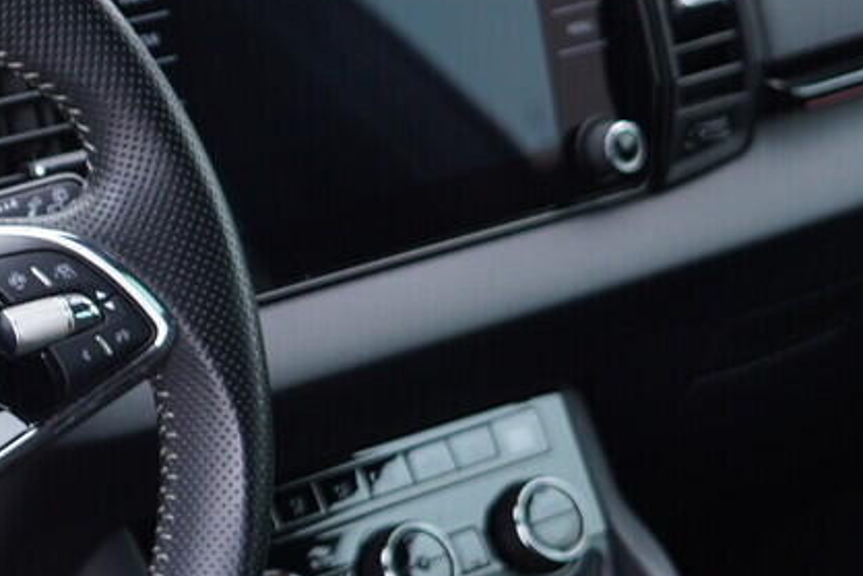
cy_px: 434
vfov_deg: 11.0
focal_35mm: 124
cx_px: -173
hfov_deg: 15.9
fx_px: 2973
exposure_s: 1/40
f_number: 2.8
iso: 200
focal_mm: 24
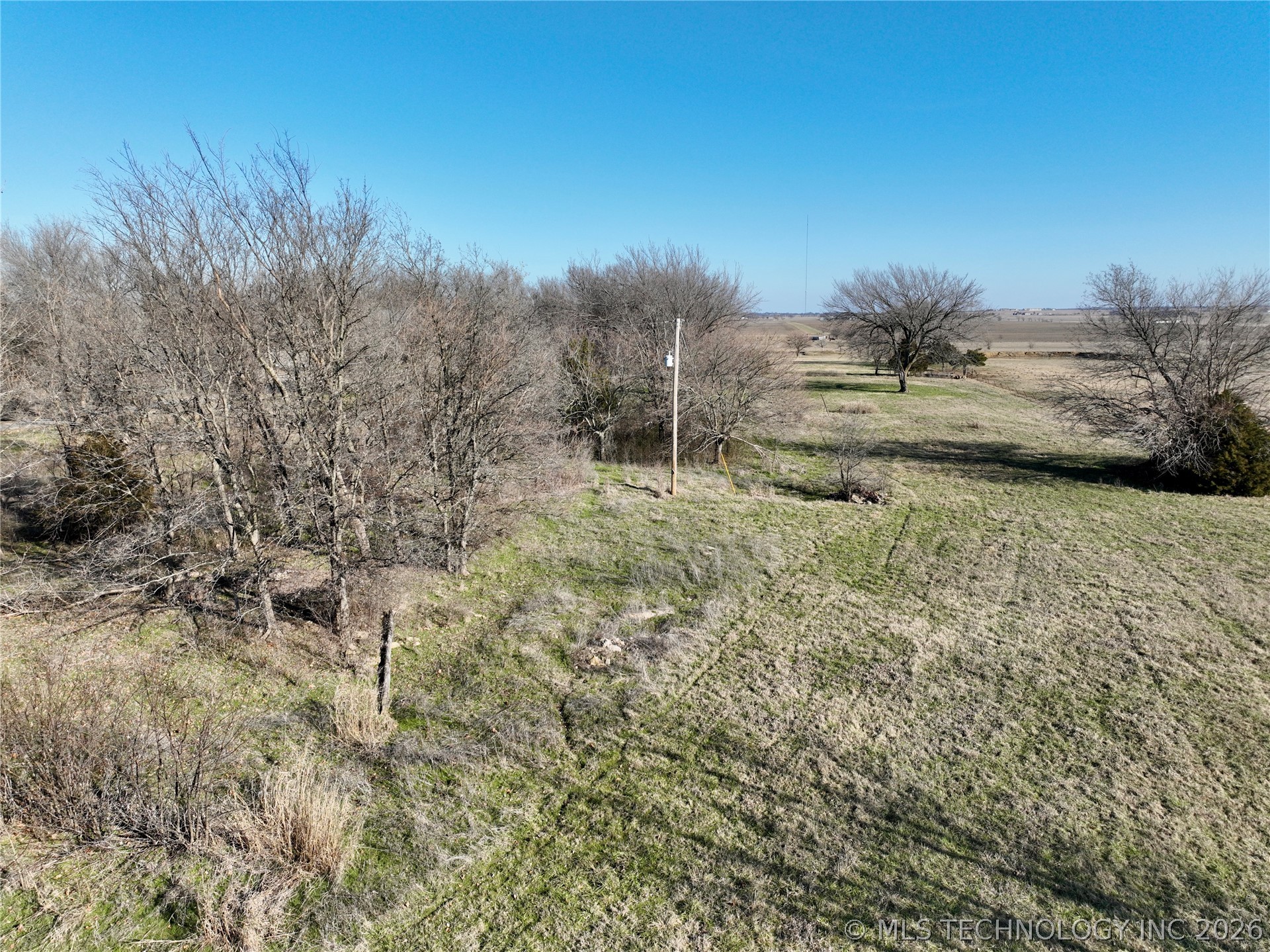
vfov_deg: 56.8
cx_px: 635
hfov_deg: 71.6
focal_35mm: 24
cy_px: 476
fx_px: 880
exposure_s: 1/1250
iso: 100
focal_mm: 12.29
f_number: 2.8
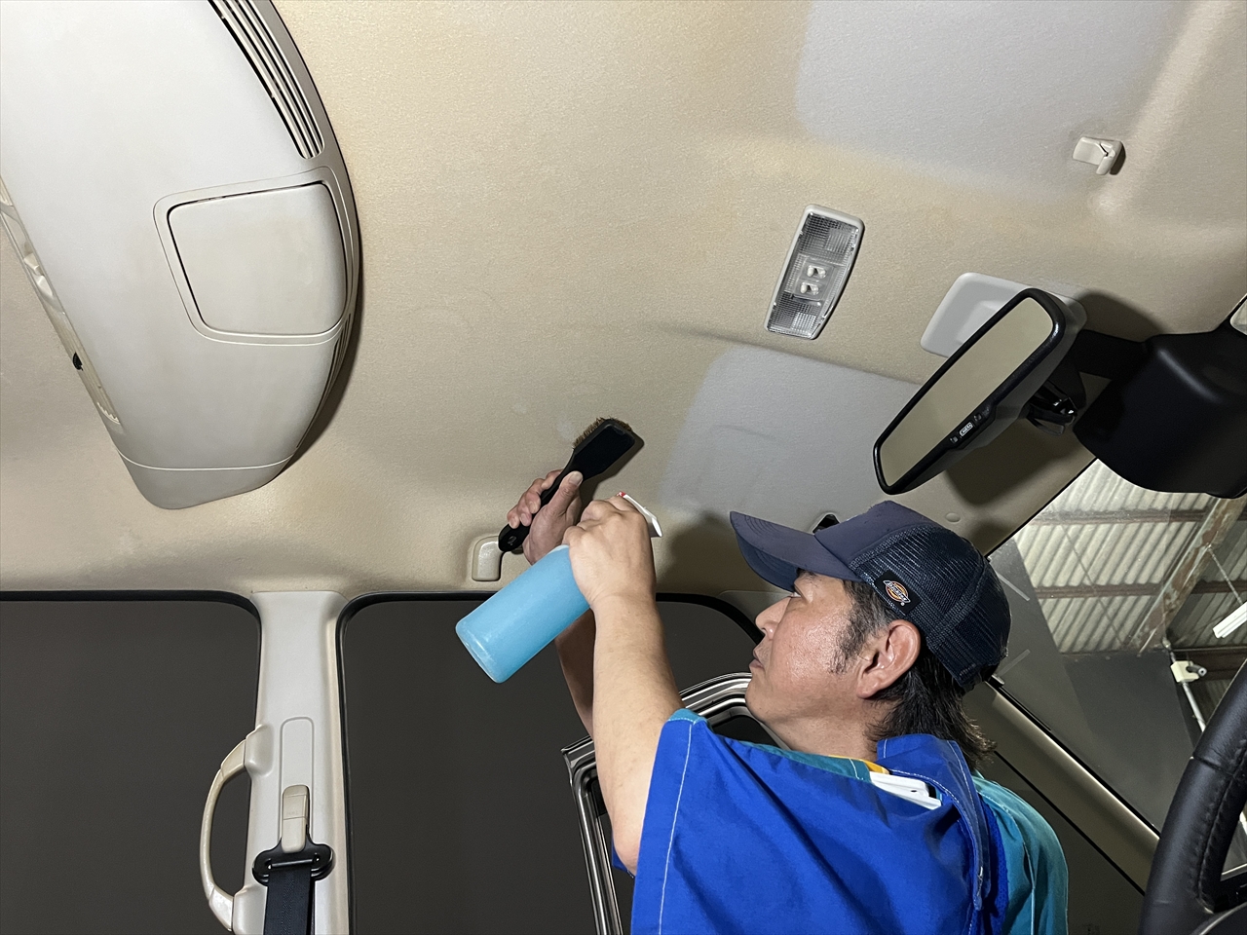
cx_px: 624
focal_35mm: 26
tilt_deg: +36.2
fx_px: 937
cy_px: 468
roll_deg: +7.2
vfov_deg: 53.1
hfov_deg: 67.3
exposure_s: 1/60
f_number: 1.6
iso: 500
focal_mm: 5.1
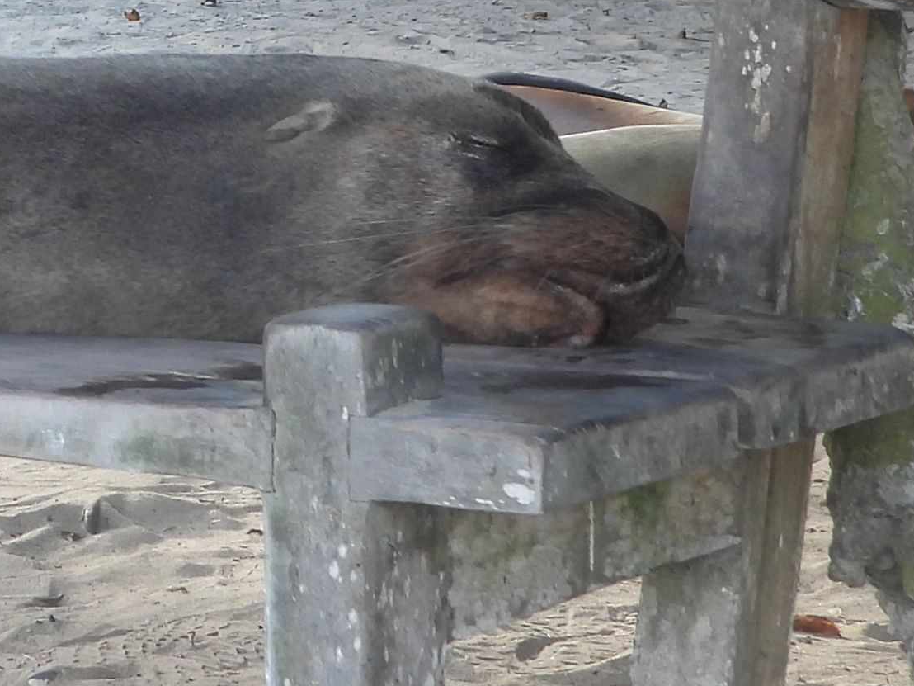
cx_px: -228
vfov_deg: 8.1
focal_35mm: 183
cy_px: -21
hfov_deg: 10.6
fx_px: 4832
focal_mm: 7.9
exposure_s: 1/100
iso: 100
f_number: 3.2
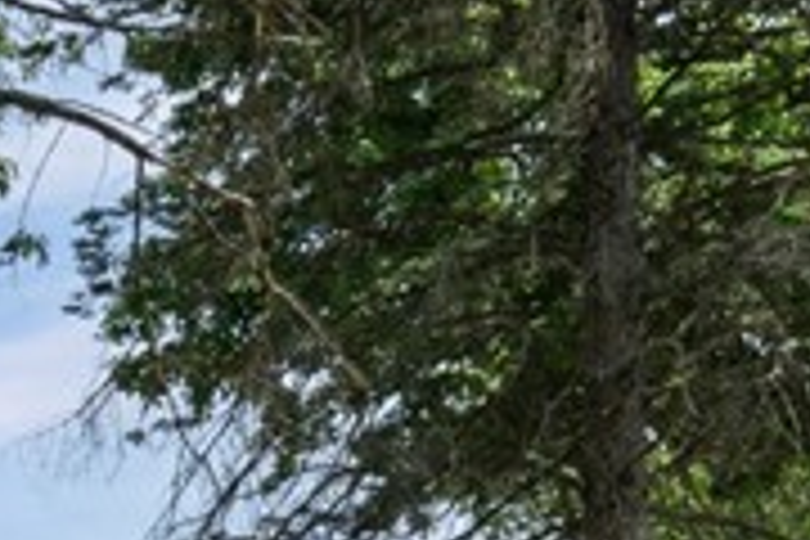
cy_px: 1132
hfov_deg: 13.6
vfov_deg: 8.9
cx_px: -270
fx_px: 3262
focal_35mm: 145
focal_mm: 24
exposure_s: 1/160
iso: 250
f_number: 9
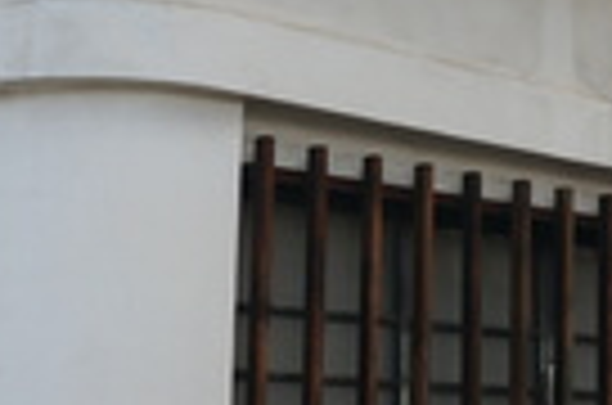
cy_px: 236
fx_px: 1798
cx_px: 446
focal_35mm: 106
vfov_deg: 12.8
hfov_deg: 19.2
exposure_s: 1/80
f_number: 6.3
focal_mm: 16
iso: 100
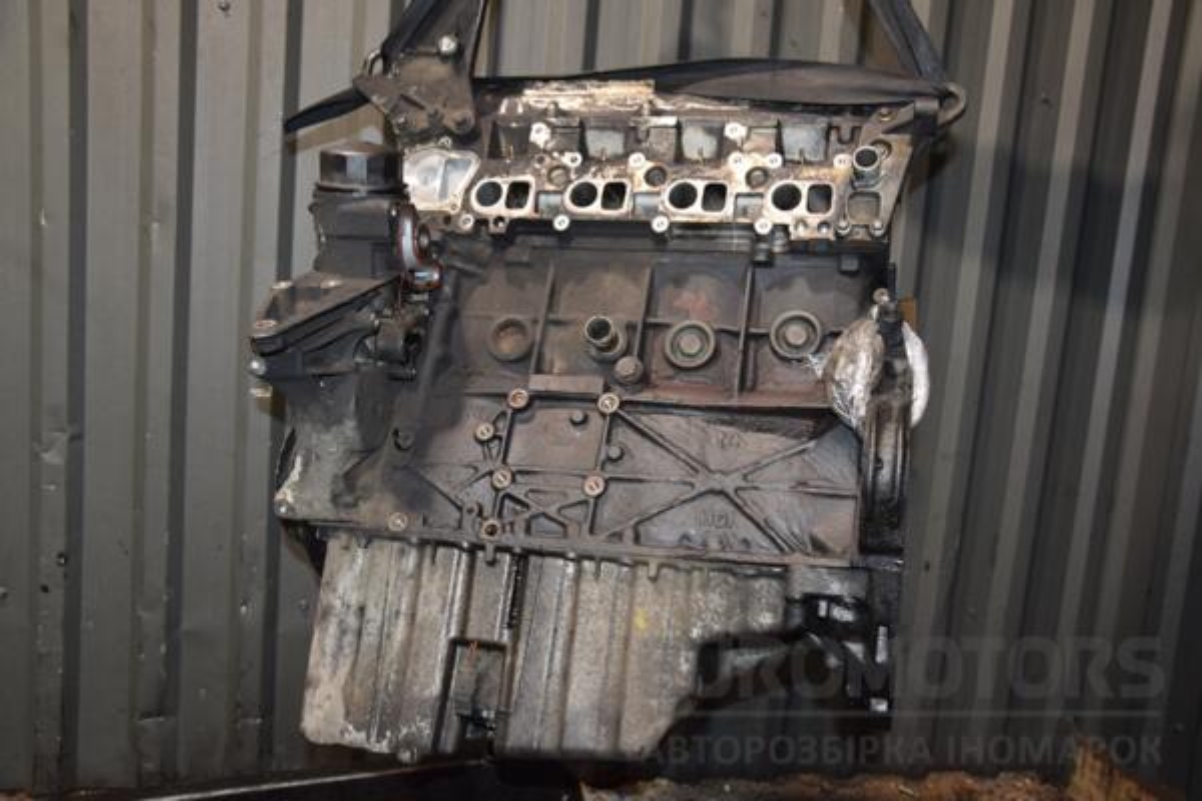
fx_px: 1102
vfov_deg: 40.0
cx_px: 601
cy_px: 400
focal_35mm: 33
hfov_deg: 57.2
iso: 800
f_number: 5
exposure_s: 1/60
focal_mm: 22
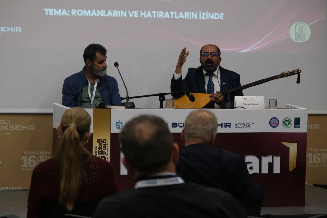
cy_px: 109
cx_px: 164
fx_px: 1008
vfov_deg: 12.3
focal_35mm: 111
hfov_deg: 18.4
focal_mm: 74.2
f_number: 4
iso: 800
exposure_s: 1/110
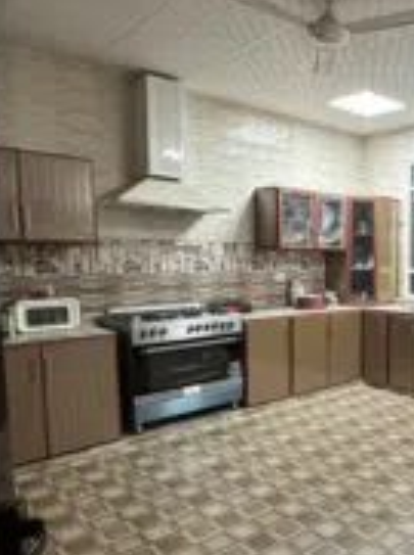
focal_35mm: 31
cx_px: 393
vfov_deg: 58.3
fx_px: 496
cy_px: 310
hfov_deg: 40.8
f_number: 2.2
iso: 200
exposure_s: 1/50
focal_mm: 2.22
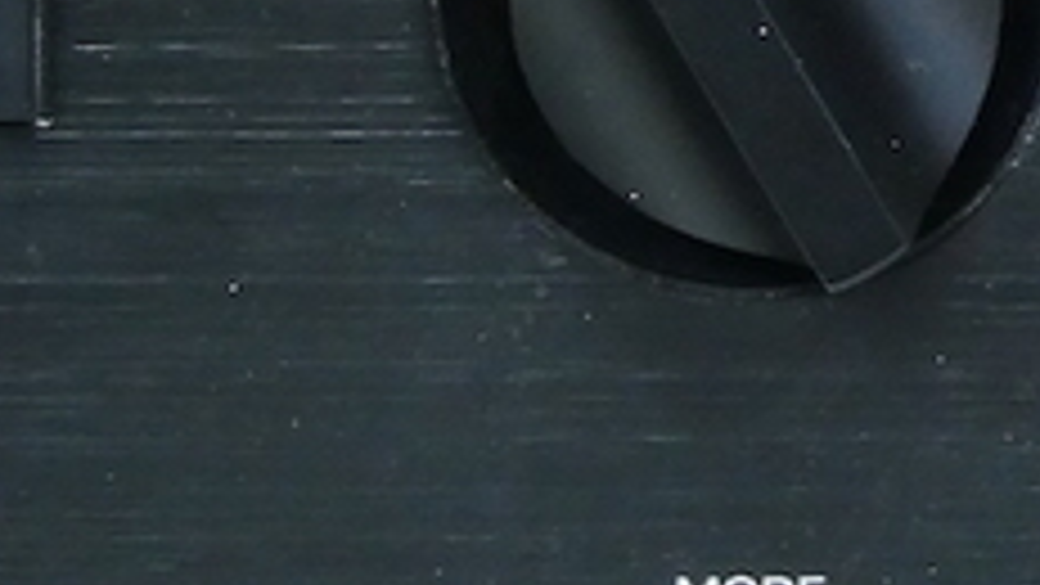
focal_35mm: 1134
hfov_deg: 1.9
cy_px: 216
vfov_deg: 1.1
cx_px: 1085
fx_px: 31276
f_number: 5.6
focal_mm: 44.8
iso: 400
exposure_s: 1/2.5
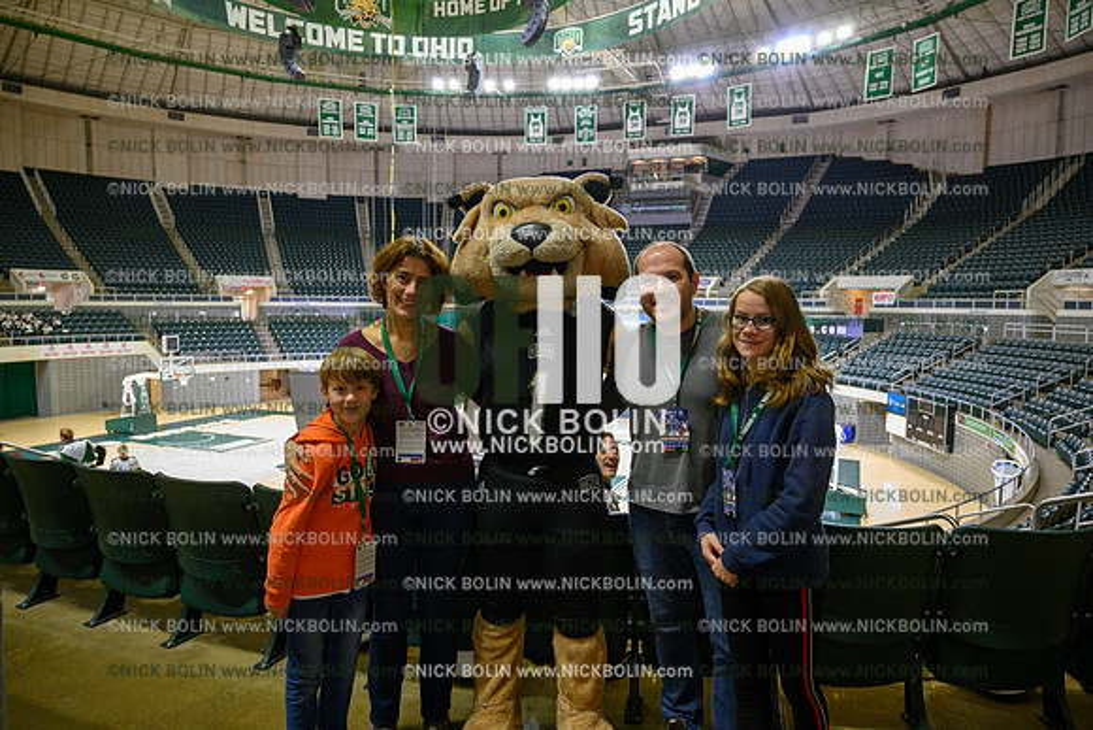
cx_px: 546
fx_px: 729
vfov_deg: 53.2
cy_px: 365
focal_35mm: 24
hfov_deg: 73.7
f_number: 4
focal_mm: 24
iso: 2000
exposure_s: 1/50
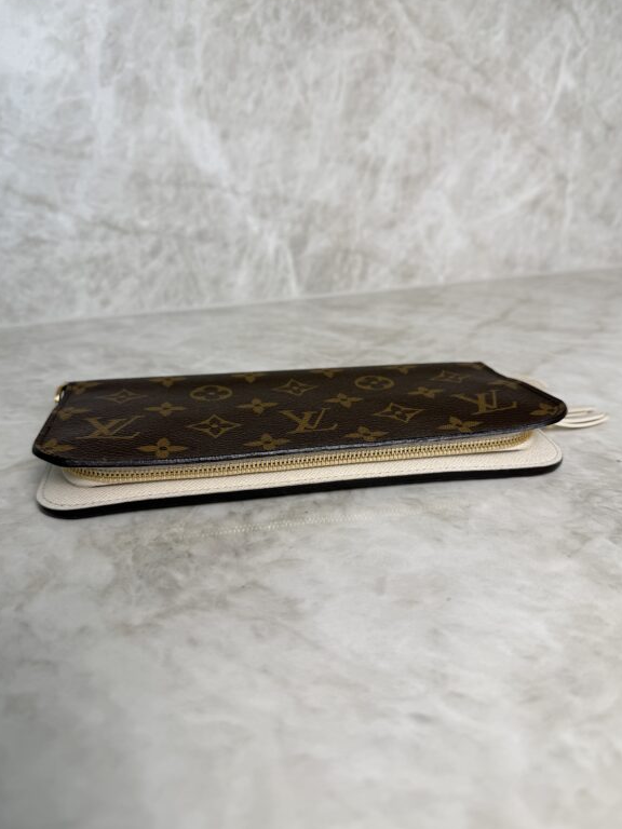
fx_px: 599
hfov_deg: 54.9
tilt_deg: -20.8
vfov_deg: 69.4
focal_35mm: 25
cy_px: 403
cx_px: 317
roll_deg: -0.1
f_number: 1.78
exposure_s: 1/120
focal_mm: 6.76
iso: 100
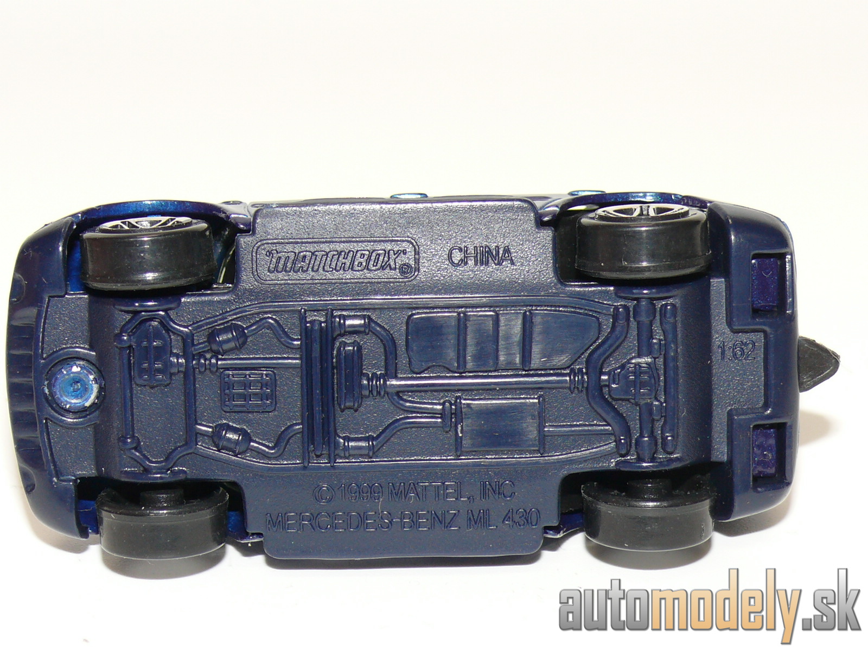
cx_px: 434
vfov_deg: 13.7
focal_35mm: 108
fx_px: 2708
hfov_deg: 18.2
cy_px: 326
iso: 100
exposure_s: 1/30
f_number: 4
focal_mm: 13.8
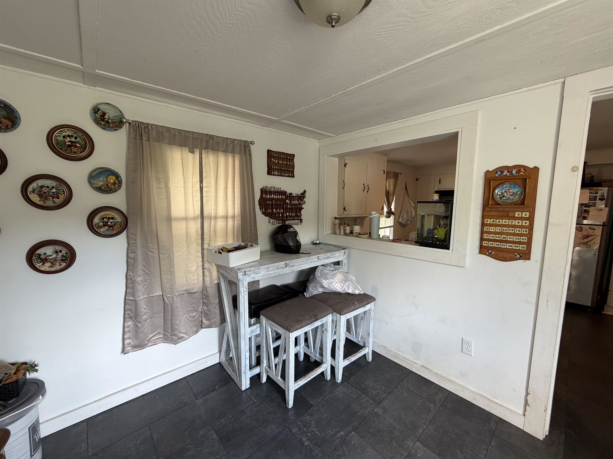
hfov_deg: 102.1
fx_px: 248
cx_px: 306
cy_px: 230
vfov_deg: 85.7
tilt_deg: -6.7
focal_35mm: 14
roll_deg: -0.1
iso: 200
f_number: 2.2
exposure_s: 1/120
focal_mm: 2.22
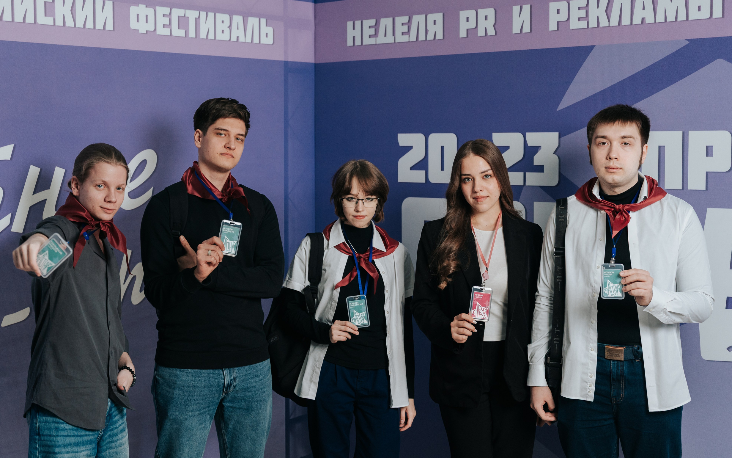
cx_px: 359
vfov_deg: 24.0
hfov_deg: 37.5
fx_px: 1077
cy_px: 203
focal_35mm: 54
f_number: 2.8
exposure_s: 1/160
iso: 800
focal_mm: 48
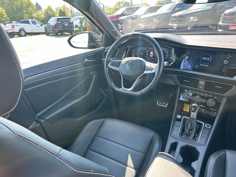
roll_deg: +3.9
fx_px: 164
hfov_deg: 71.6
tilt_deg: -23.9
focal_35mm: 24
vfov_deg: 56.8
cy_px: 88
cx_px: 118
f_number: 1.78
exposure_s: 1/161
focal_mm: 6.86
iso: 80
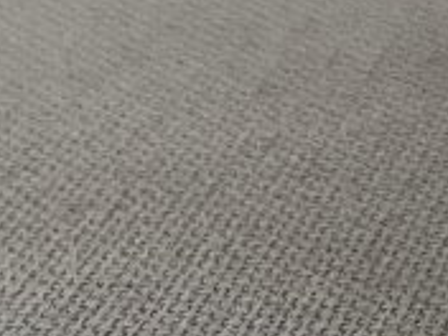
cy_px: -313
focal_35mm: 177
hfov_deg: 10.1
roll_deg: -0.2
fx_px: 2291
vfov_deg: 8.0
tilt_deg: -18.5
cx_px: 957
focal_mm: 4.2
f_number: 1.6
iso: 160
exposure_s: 1/60
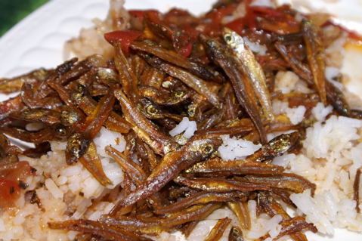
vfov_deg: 15.2
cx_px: 181
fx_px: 905
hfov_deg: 22.6
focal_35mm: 90
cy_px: 120
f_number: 6.3
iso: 400
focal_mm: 60
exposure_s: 1/125
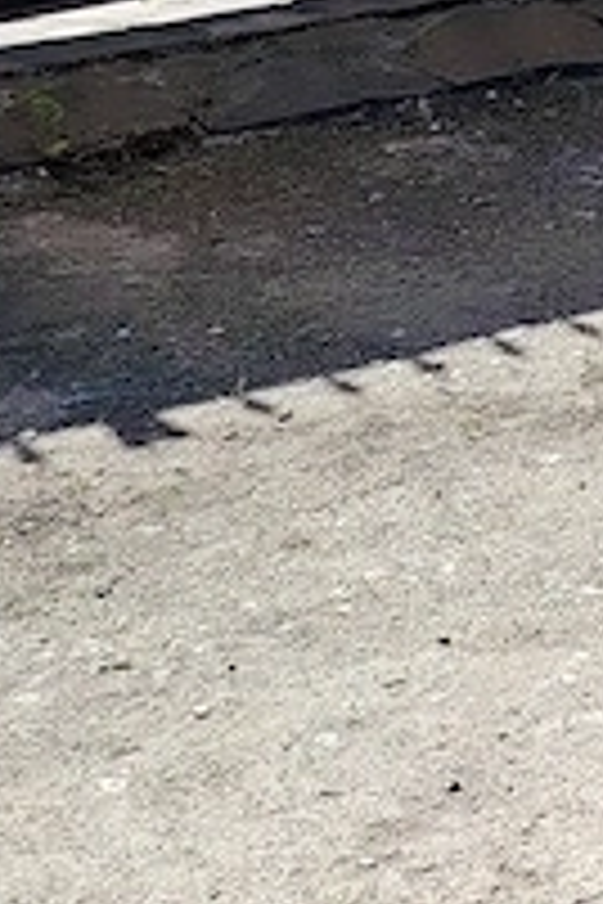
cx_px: 1894
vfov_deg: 10.4
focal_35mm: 166
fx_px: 4170
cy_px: -1363
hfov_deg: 7.2
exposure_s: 1/720
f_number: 1.75
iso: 100
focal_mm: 5.25
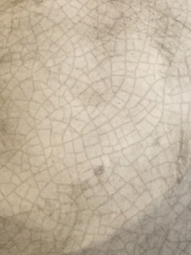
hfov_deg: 15.5
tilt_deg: -71.9
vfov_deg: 20.6
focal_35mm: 95
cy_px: 98
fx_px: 699
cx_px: 51
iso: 250
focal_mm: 4.15
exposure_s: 1/17
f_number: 2.2
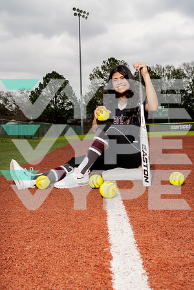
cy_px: 145
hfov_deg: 37.9
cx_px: 97
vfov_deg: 54.4
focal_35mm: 35
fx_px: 283
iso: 100
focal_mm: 35
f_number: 7.1
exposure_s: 1/250
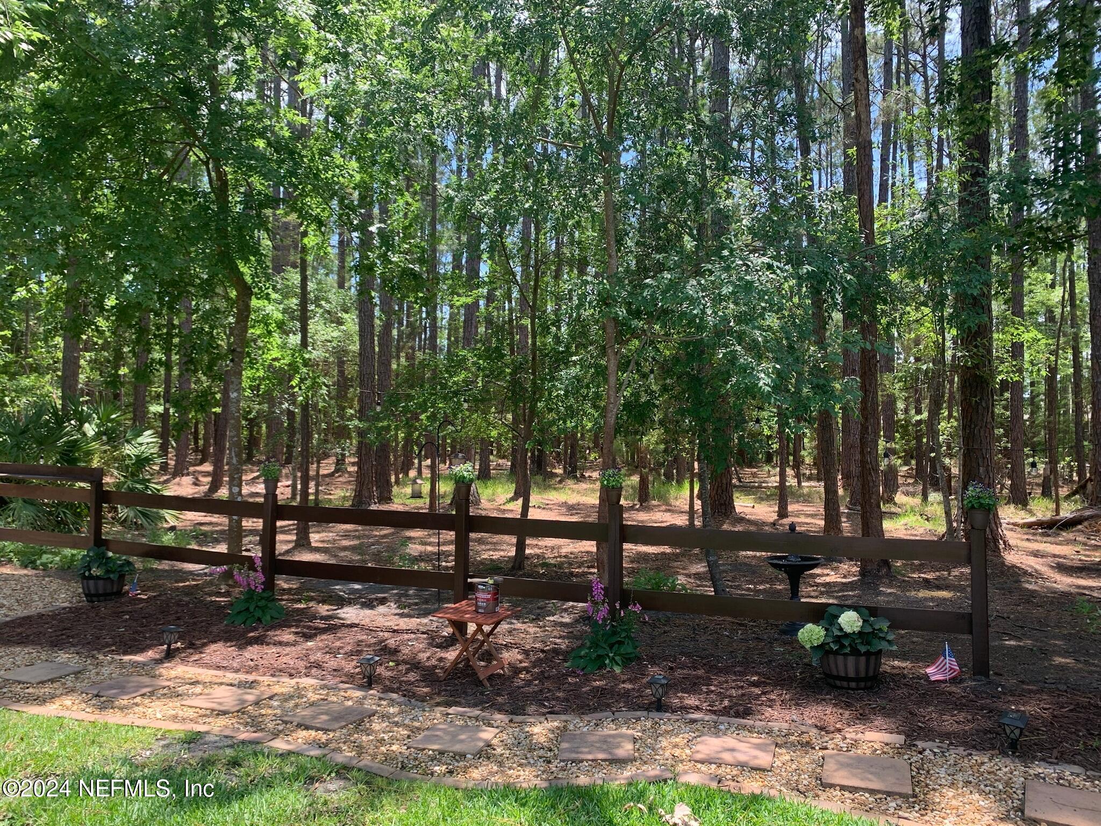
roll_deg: -0.1
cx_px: 550
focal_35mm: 26
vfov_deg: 53.1
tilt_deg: -0.1
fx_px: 827
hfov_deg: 67.3
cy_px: 413
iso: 25
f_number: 1.8
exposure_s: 1/286
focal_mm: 4.25
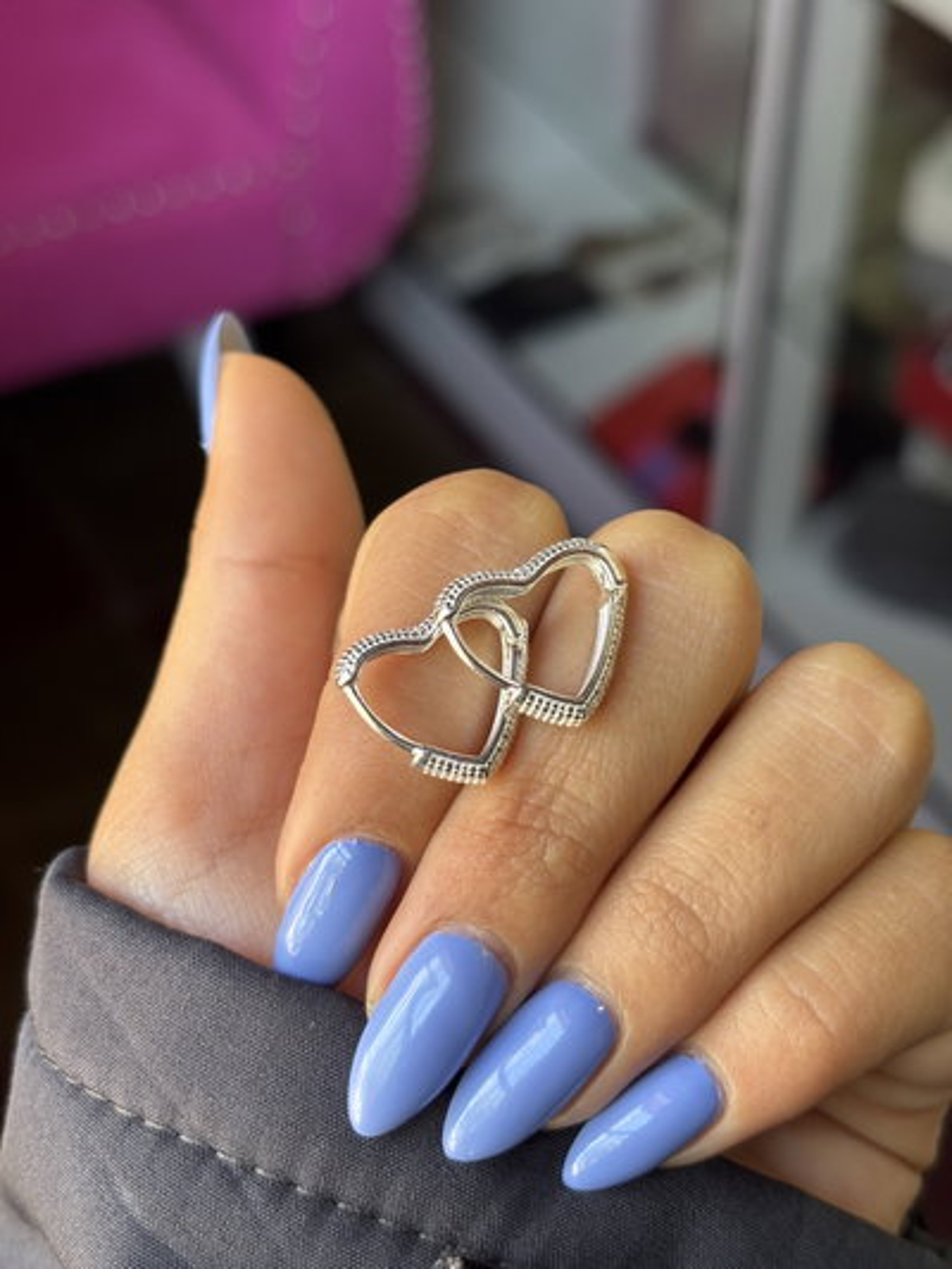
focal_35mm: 52
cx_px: 476
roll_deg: -0.5
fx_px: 1906
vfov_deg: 36.8
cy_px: 634
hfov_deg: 28.0
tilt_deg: -44.6
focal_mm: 5.96
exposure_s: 1/60
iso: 64
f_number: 1.6
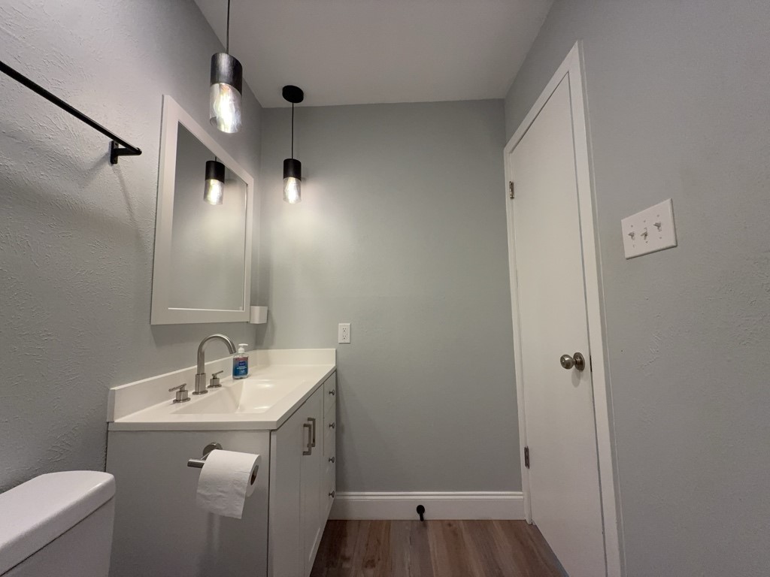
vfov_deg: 85.7
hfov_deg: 102.1
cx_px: 385
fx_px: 311
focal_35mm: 14
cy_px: 288
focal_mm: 2.22
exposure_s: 1/60
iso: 160
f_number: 2.2
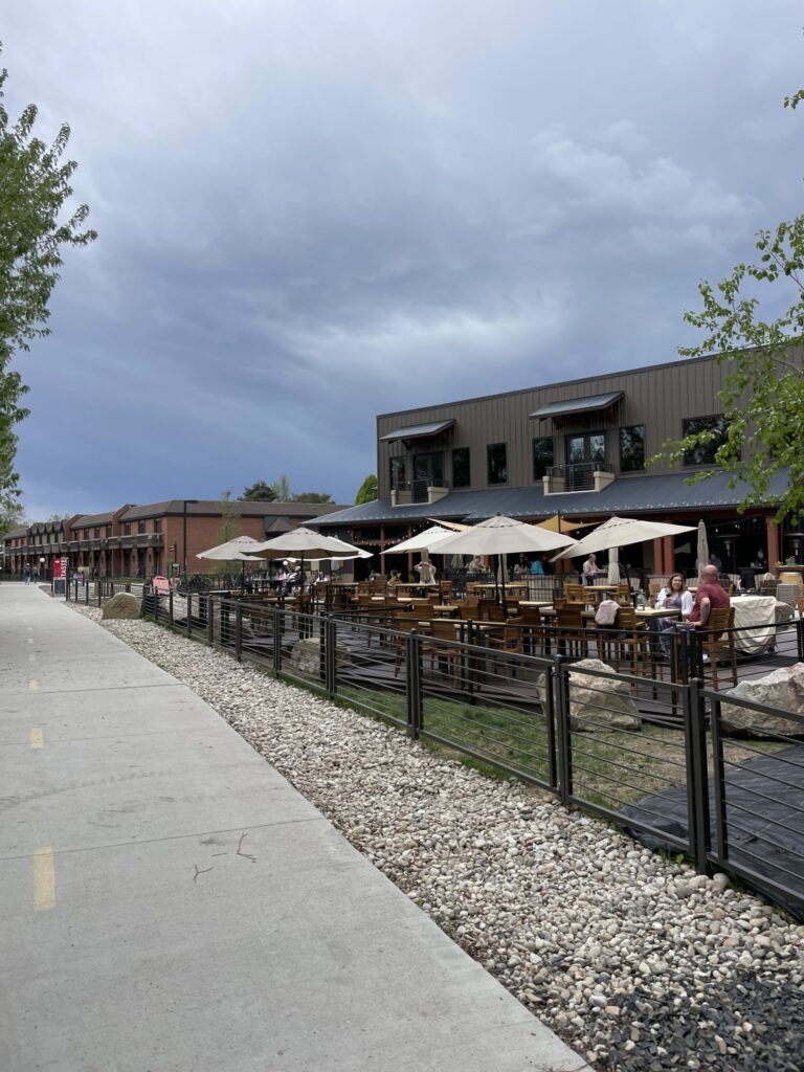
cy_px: 536
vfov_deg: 67.3
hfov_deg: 53.1
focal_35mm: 26
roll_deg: +2.7
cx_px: 402
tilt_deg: -3.1
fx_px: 805
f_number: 1.6
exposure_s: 1/1435
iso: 32
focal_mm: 4.2
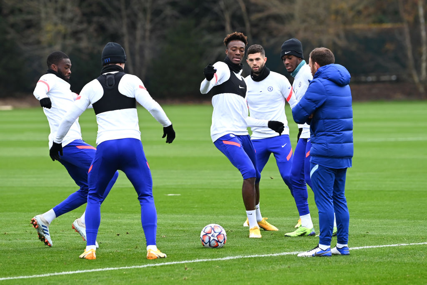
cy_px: 142
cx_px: 214
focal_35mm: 200
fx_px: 2372
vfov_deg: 6.9
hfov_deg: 10.3
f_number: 4
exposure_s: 1/1250
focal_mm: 200
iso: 1000
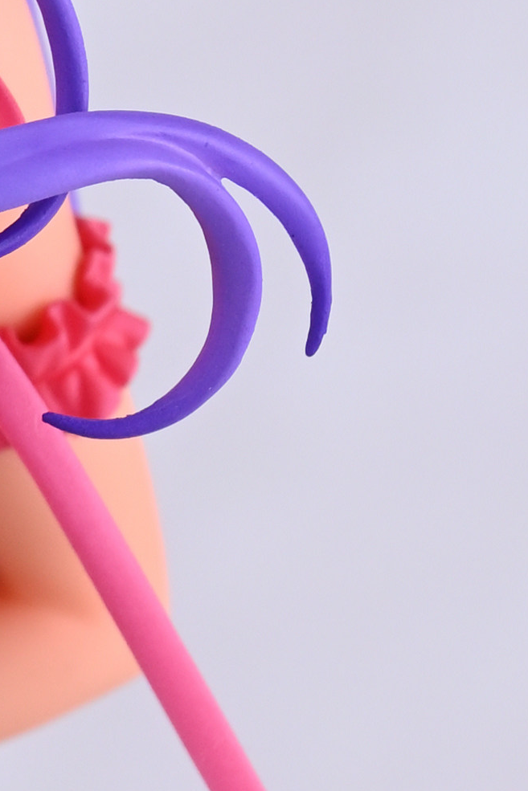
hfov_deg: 1.4
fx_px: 21437
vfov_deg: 2.1
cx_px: -915
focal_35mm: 975
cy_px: 195
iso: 250
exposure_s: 1/30
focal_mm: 115
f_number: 8
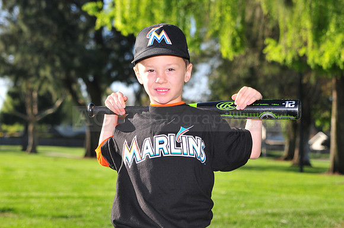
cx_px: 172
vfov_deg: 13.4
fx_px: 973
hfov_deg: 20.0
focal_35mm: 102
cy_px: 114
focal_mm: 68
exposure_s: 1/640
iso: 200
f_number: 4.5
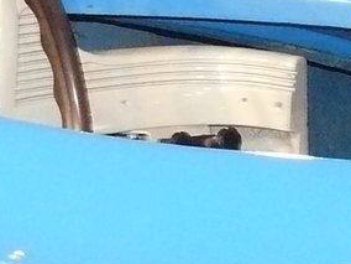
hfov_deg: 3.8
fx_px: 5344
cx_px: 110
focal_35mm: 527
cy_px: -48
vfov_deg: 2.8
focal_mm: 16.2
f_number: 3.2
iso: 400
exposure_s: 1/40
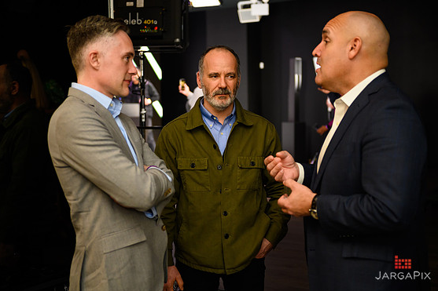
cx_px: 223
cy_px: 145
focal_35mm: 50
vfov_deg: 27.0
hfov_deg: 39.6
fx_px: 608
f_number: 3.2
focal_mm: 48
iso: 1250
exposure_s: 1/200
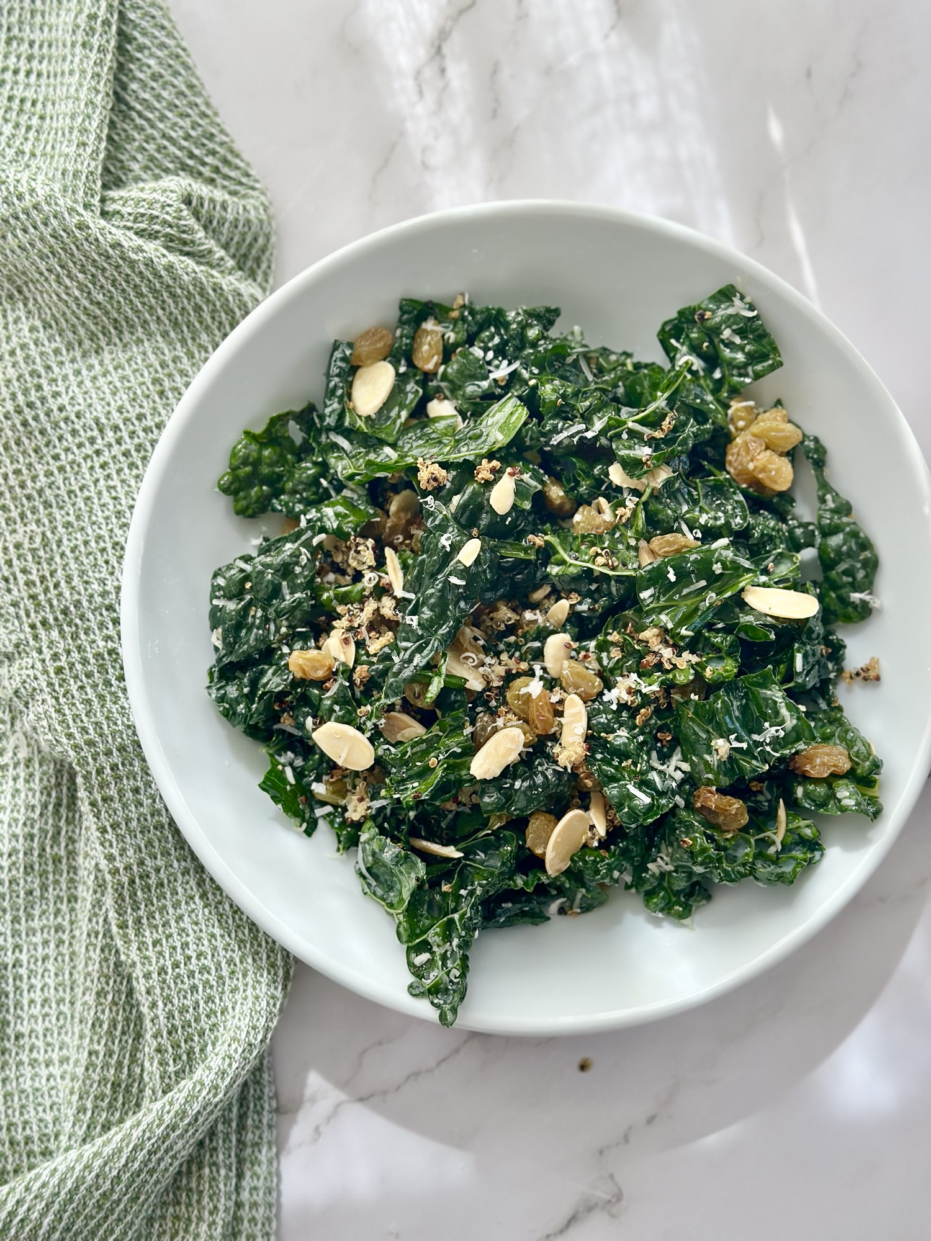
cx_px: 466
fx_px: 1721
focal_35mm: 48
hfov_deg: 30.3
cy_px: 620
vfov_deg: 39.7
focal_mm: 6.86
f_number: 1.78
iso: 80
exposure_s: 1/953
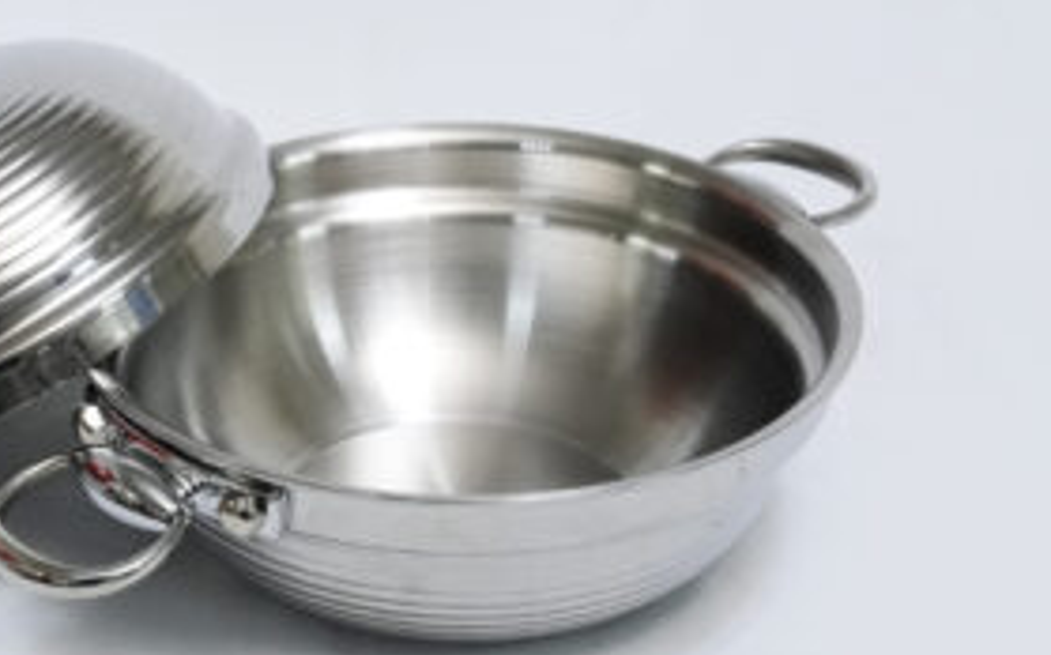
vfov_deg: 11.9
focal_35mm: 110
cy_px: 288
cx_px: 275
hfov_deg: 18.8
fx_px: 3149
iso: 6400
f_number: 16
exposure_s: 1/160
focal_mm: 70
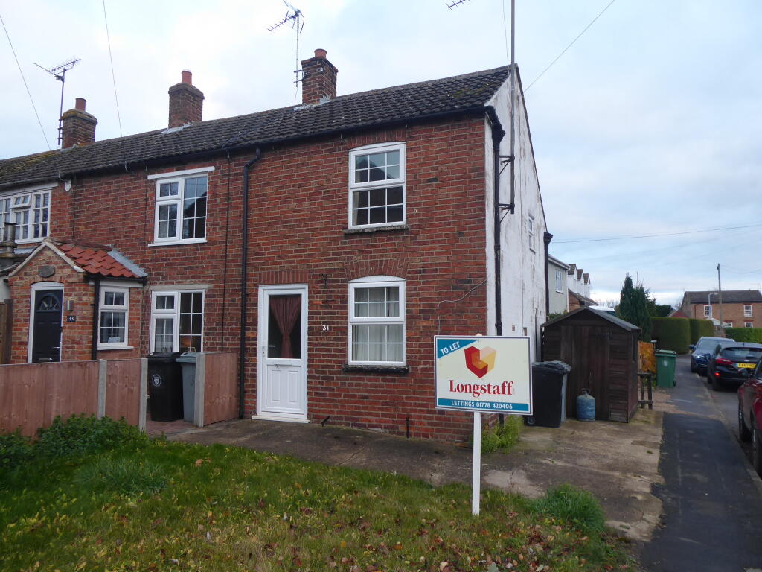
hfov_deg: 71.6
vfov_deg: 56.8
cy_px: 286
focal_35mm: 24
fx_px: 528
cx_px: 381
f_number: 3.3
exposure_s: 1/60
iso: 125
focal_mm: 4.3
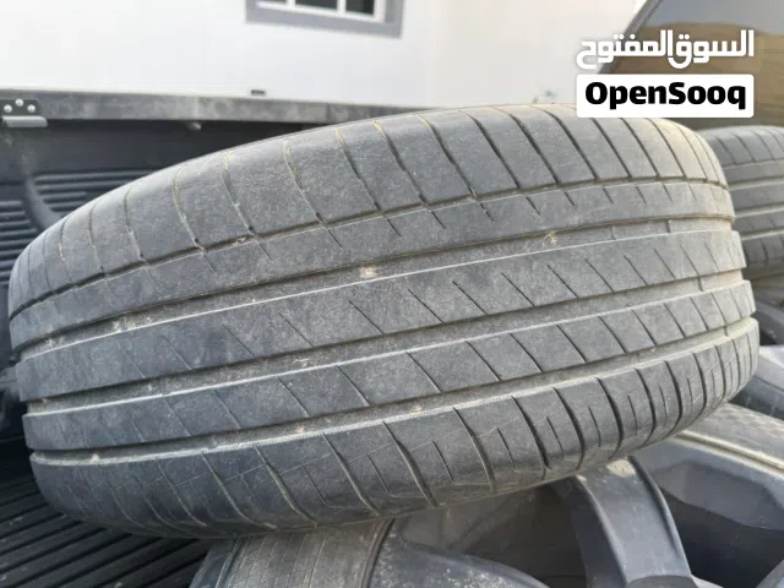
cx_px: 392
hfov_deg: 71.6
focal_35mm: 24
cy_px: 294
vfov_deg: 56.8
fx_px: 544
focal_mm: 6.76
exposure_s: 1/137
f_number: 1.78
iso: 50
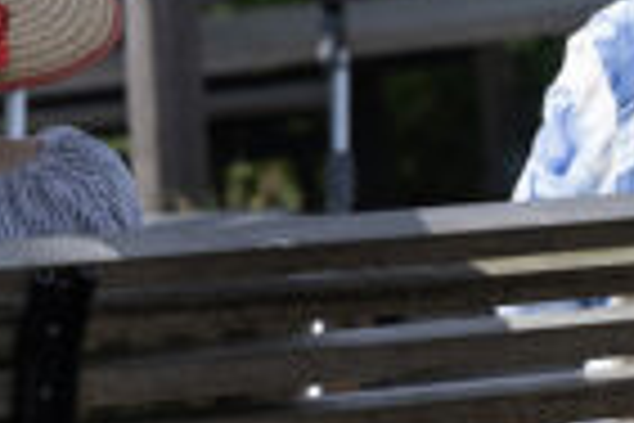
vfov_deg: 3.7
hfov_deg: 5.6
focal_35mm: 367
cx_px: 616
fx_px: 6463
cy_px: 104
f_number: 4.5
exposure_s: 1/6400
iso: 1000
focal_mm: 115
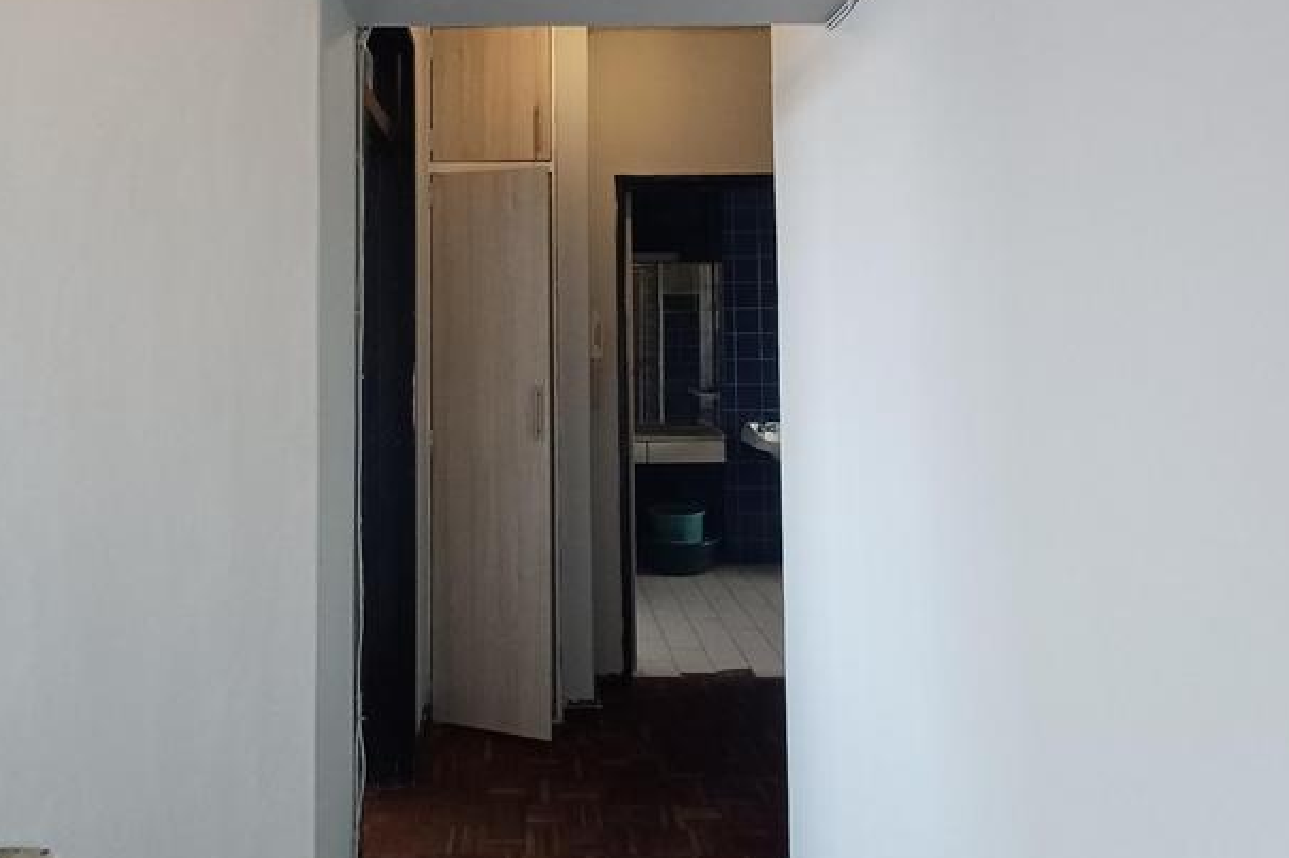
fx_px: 787
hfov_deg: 77.5
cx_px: 501
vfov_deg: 56.2
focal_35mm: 22
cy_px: 302
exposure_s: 1/50
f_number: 2.2
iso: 160
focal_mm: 1.64
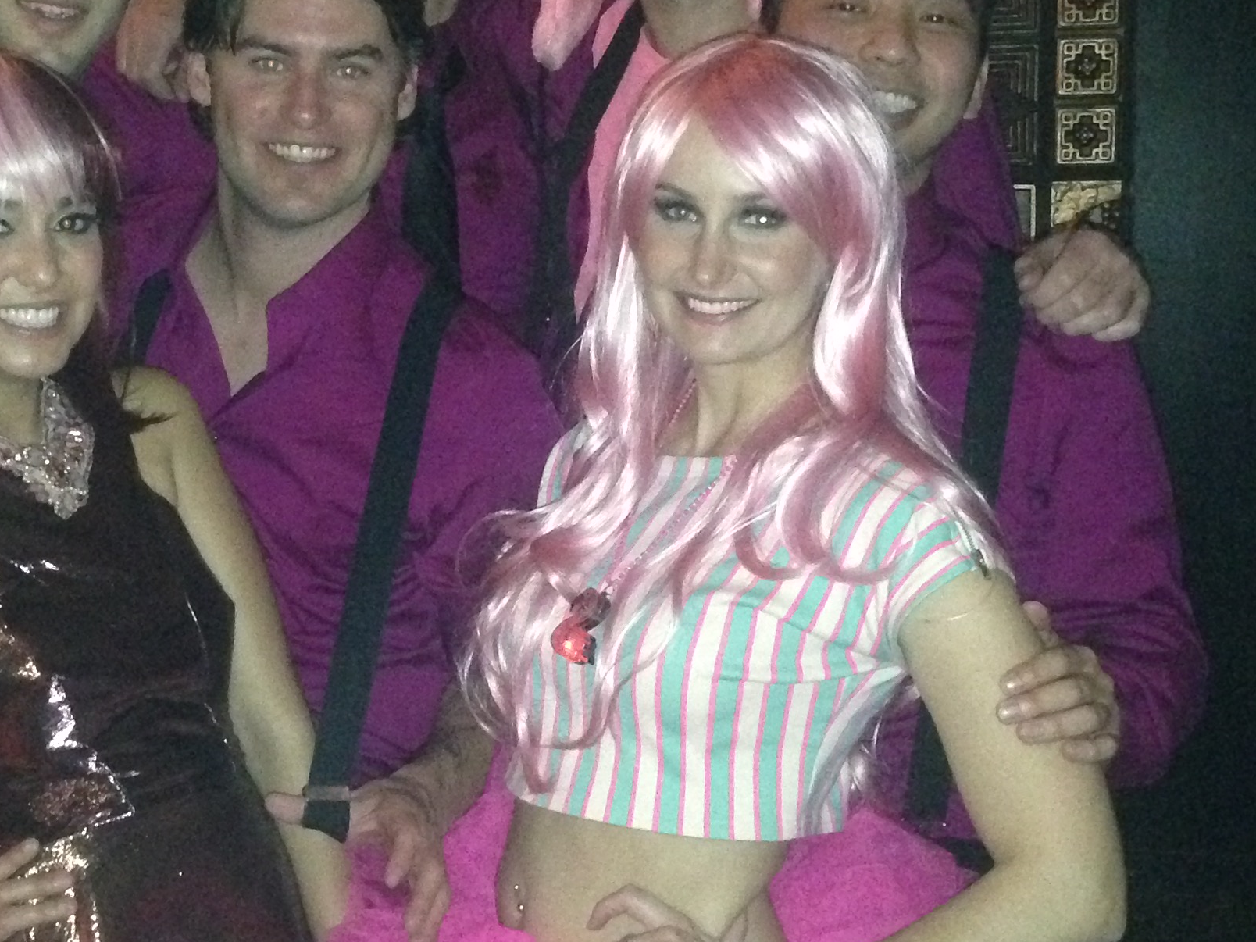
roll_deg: -0.1
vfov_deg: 21.9
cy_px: 392
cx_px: 370
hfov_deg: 28.7
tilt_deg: -4.9
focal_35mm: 67
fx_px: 2431
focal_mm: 4.12
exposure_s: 1/16
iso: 800
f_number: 2.4
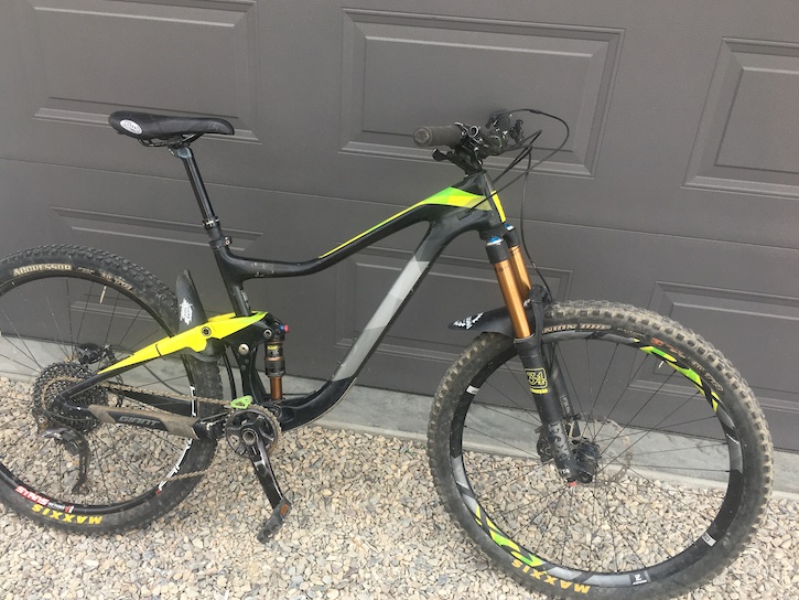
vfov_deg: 44.2
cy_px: 312
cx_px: 369
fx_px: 739
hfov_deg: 56.7
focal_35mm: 32
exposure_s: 1/120
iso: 40
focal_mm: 4.15
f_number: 2.2
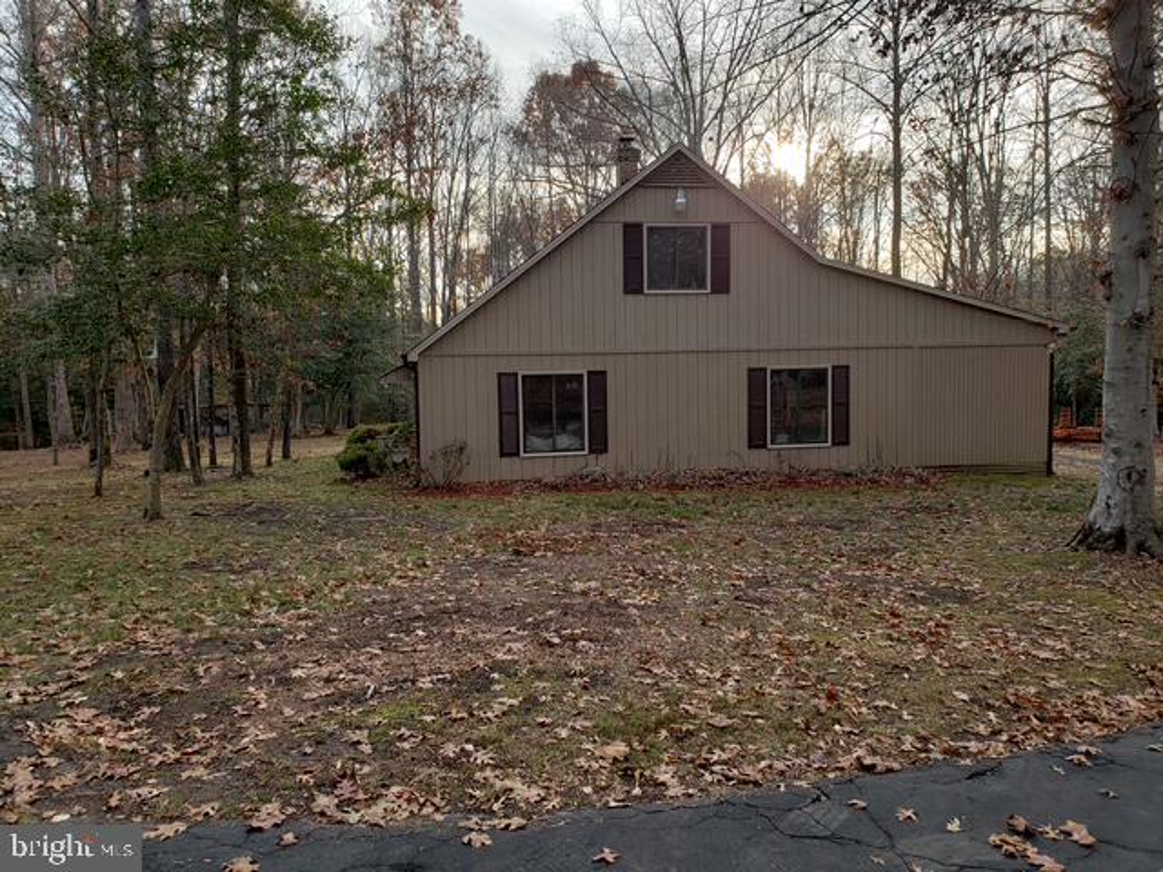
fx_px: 874
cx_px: 582
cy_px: 436
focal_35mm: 26
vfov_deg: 53.1
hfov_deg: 67.3
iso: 50
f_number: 2.4
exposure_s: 1/207
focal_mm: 4.3
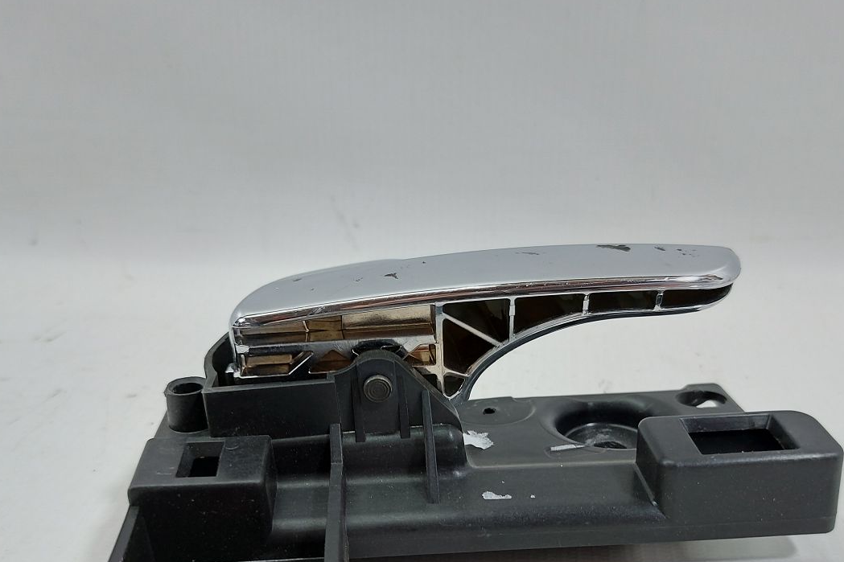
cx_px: 445
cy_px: 396
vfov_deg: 39.2
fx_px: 773
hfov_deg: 57.2
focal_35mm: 33
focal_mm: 5.23
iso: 64
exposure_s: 1/50
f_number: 1.8
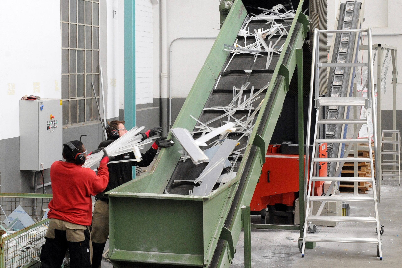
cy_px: 134
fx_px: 625
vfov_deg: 24.2
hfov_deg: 35.6
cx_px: 201
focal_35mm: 56
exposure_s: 1/250
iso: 3200
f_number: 8
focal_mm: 56
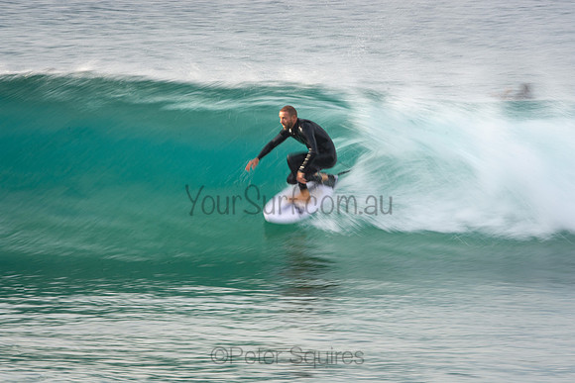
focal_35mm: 480
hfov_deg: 4.3
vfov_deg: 2.9
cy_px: 192
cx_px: 288
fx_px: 7668
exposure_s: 1/25
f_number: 22
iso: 100
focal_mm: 320
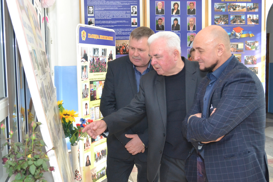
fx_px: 296
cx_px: 136
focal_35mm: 39
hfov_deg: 49.5
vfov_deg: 34.2
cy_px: 91
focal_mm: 26
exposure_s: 1/250
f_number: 5.6
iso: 1800
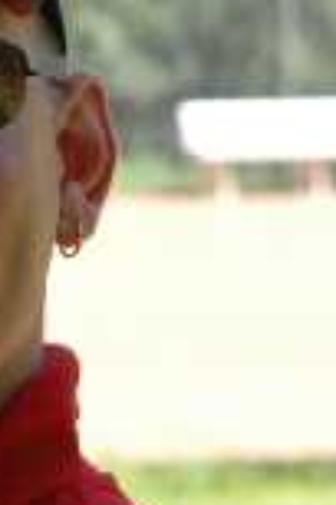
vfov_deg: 3.8
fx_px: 7685
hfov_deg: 2.5
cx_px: -148
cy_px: 446
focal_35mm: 549
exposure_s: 1/500
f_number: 7.1
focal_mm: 70
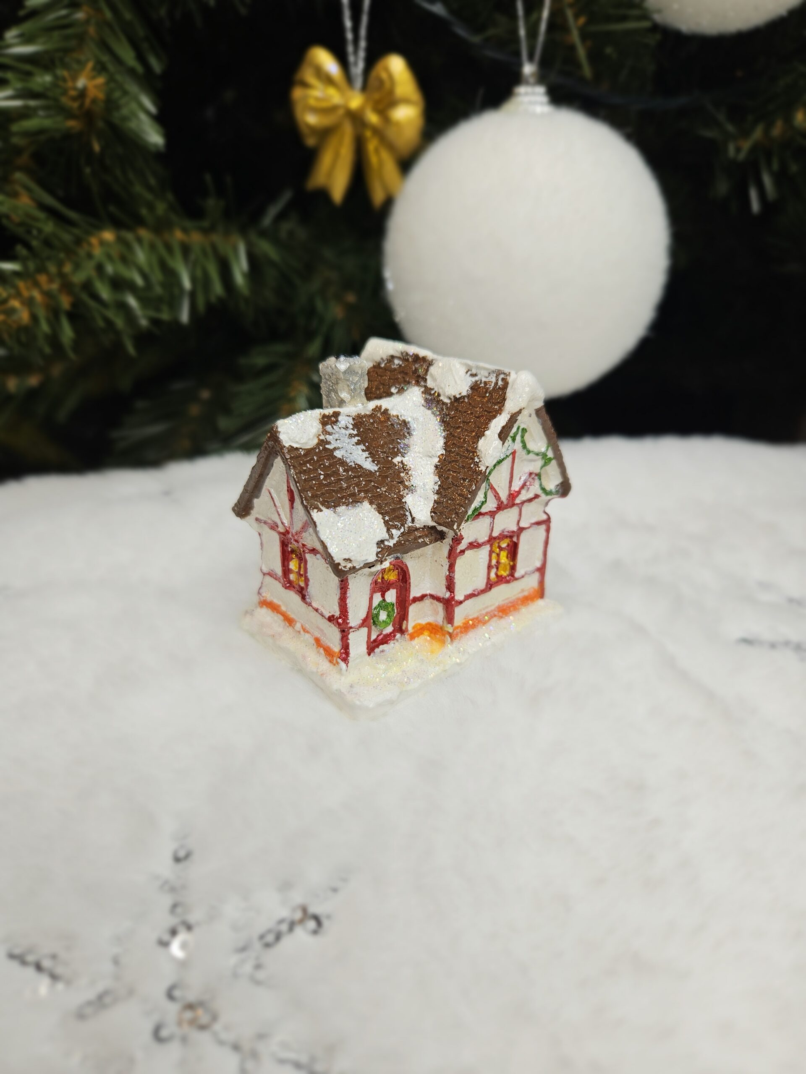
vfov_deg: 73.9
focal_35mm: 23
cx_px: 403
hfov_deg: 58.9
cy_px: 537
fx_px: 714
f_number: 1.8
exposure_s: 1/129
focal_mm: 5.4
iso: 40
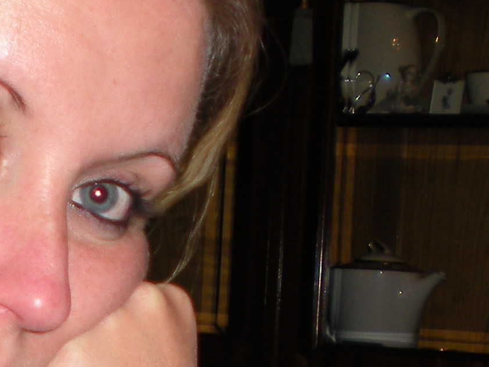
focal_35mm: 148
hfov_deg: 13.3
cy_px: 347
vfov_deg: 10.0
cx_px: 158
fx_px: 2091
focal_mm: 6.3
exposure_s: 1/60
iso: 64
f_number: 3.1
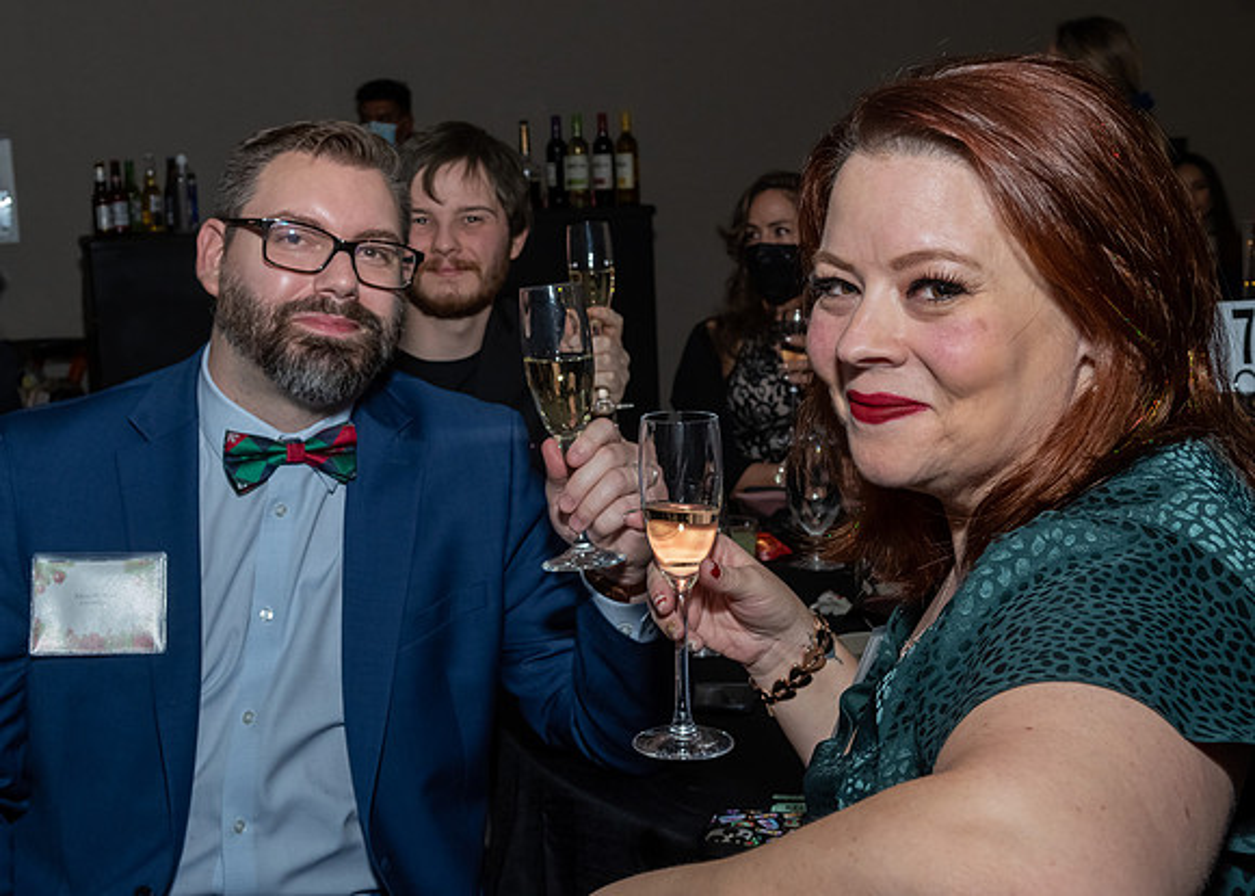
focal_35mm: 50
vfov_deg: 28.4
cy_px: 390
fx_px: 1770
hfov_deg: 39.0
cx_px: 556
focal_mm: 28
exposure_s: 1/250
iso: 500
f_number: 7.1
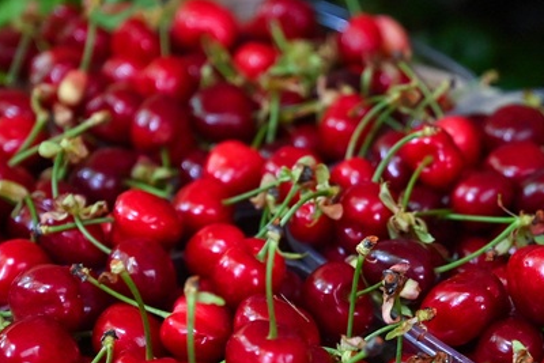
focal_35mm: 60
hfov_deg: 33.3
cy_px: 308
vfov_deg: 22.2
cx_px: 316
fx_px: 907
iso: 2000
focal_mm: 30
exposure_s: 1/250
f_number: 2.8
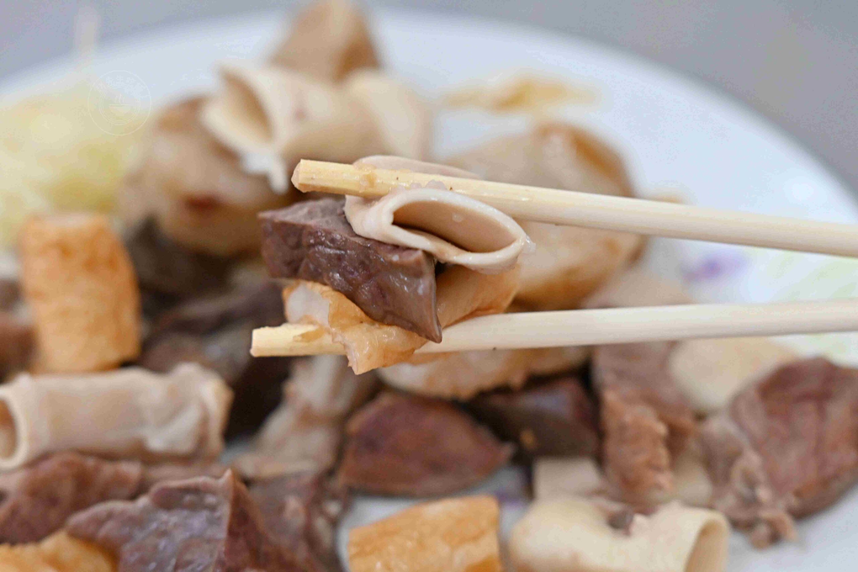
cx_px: 429
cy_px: 286
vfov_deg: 18.2
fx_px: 1787
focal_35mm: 75
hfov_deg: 27.0
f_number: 3.5
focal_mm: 50
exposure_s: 1/200
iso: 1100
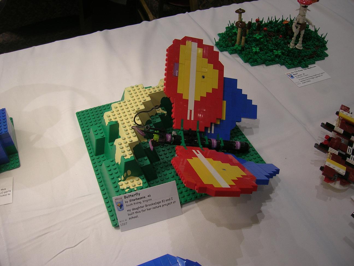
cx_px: 177
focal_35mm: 34
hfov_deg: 54.0
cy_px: 133
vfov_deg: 41.8
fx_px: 348
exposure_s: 1/17
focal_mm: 5.7
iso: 50
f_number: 2.9
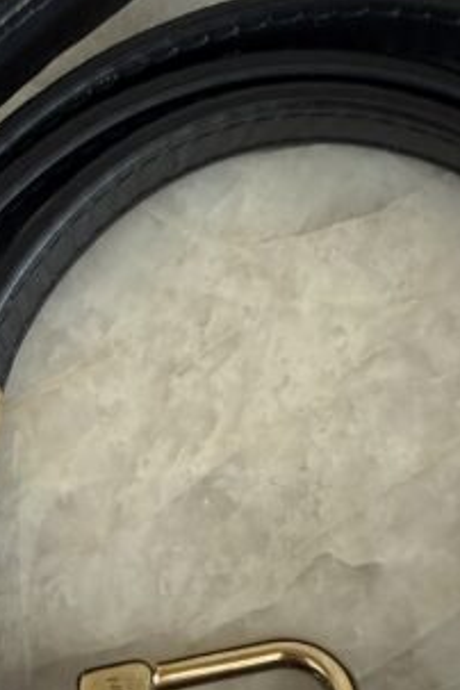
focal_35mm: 66
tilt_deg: -80.5
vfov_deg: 30.4
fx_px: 1265
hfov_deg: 20.6
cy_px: 412
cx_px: 269
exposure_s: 1/60
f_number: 2.2
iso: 320
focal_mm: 2.22
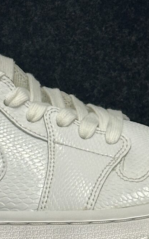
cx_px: 25
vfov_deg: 10.5
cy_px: -41
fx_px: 1275
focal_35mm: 196
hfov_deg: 6.7
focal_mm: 6.86
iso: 100
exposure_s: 1/50
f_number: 1.78
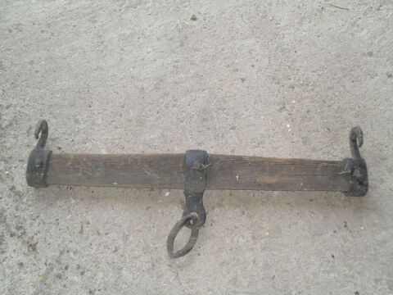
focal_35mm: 35
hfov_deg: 52.6
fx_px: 397
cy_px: 148
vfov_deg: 40.7
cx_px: 196
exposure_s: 1/45
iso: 160
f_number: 3.2
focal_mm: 6.3
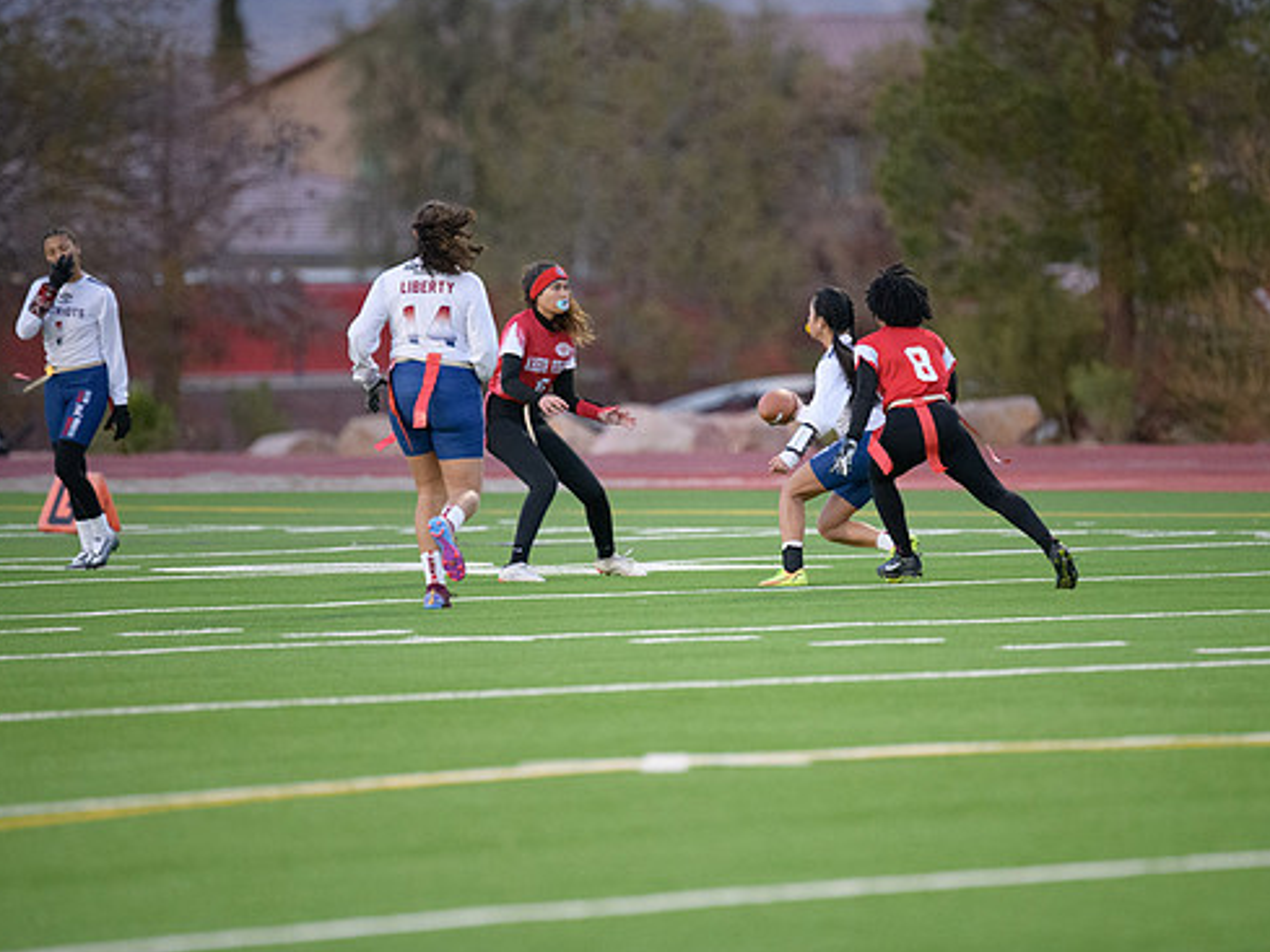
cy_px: 463
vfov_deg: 4.3
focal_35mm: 342
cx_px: 714
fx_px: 12550
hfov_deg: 5.8
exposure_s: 1/3200
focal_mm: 300
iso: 7200
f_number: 2.8
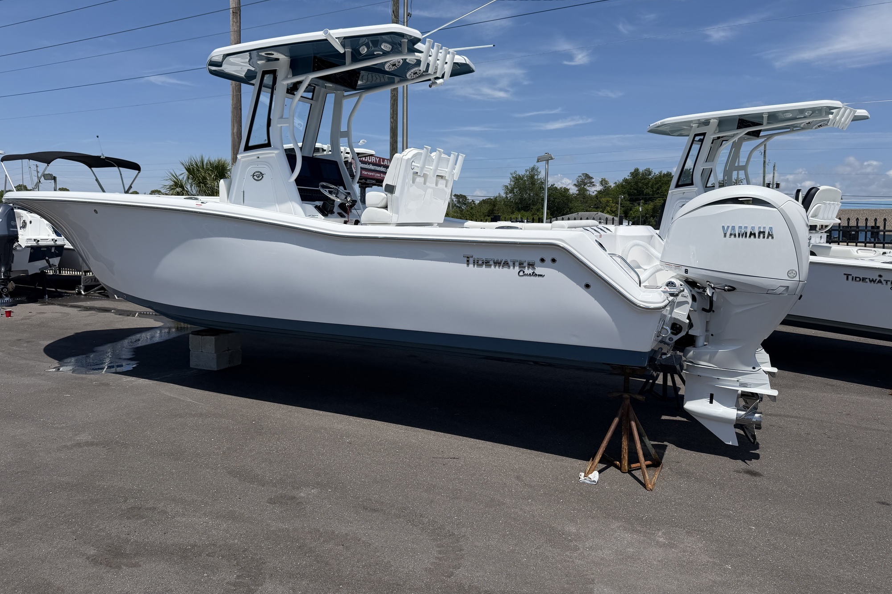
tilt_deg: -2.9
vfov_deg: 51.2
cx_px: 446
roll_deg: -1.1
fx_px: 619
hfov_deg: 71.5
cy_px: 266
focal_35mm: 25
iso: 80
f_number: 1.78
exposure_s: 1/8130
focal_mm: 6.76
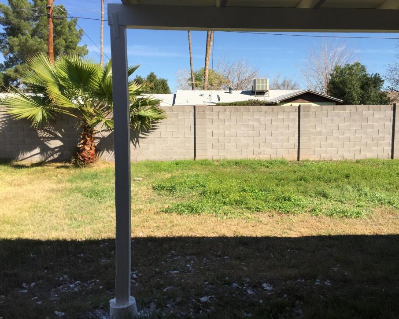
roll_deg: +0.5
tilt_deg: -6.4
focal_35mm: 32
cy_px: 159
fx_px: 378
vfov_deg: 45.8
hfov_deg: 55.6
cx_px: 216
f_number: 2.2
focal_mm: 4.15
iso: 32
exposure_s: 1/1522
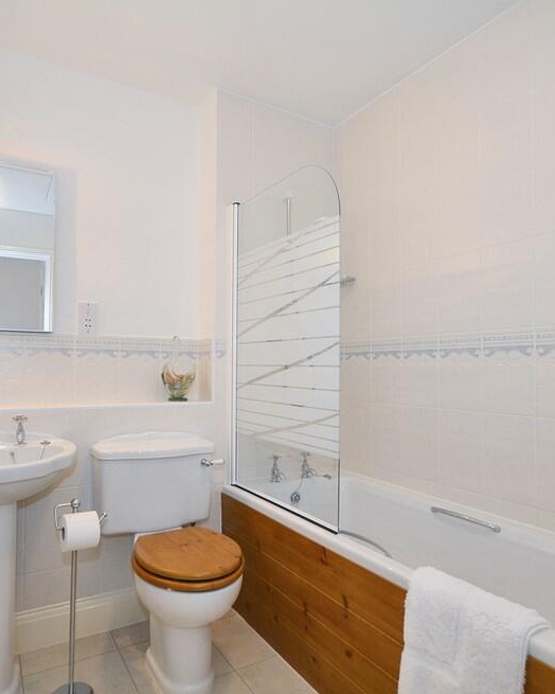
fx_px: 452
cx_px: 256
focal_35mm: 22
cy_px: 354
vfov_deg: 75.0
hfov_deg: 63.0
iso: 450
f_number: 4
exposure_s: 1/60
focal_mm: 10
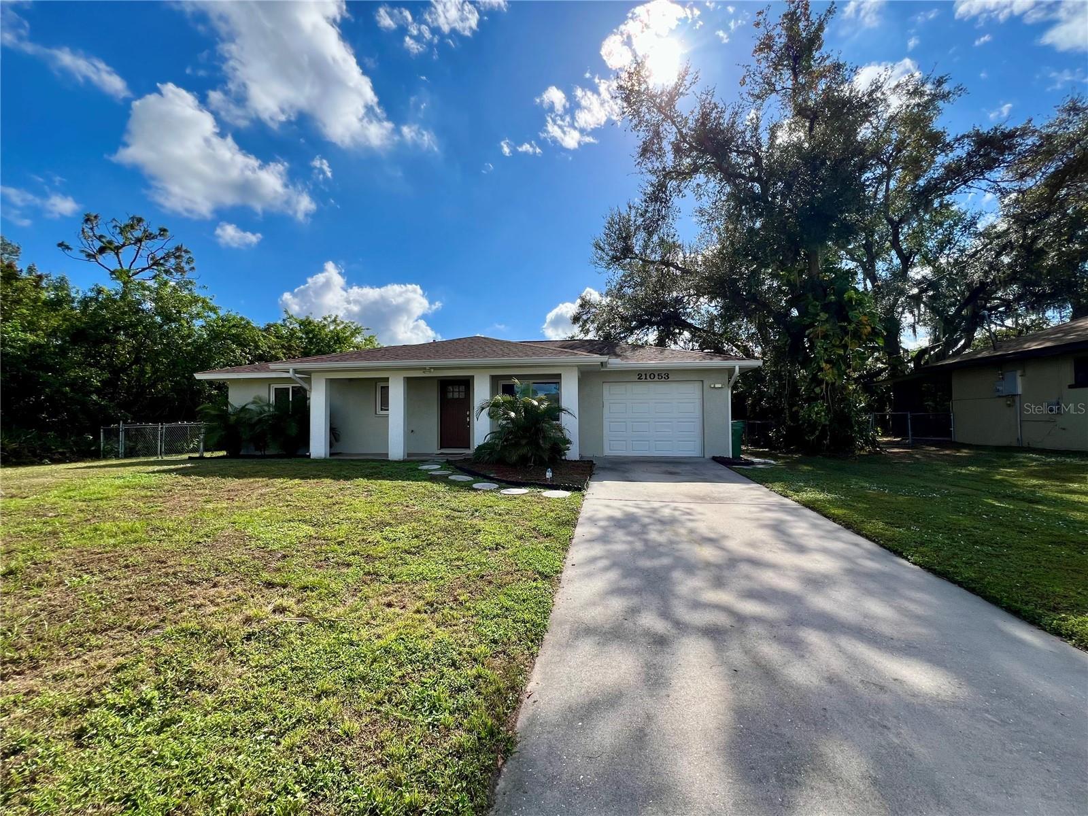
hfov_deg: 106.2
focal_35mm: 13
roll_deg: +0.5
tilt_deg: +1.6
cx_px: 544
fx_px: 409
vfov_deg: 89.9
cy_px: 408
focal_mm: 1.57
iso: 32
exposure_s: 1/1845
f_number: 1.8
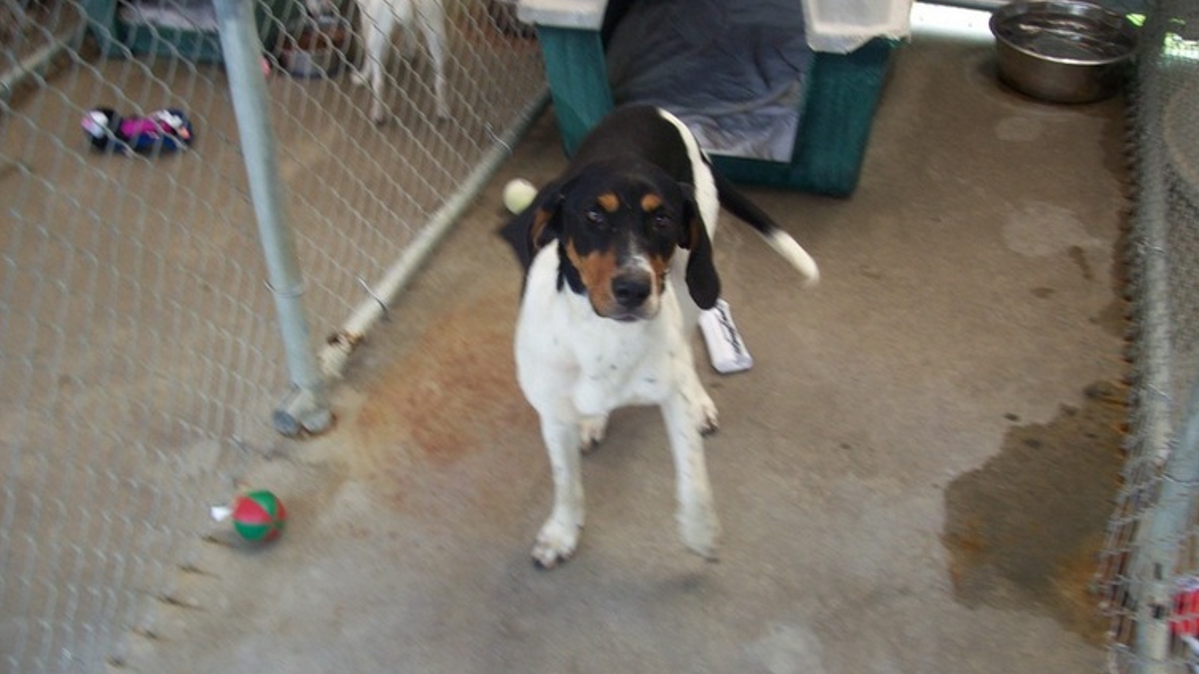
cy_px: 369
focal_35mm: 40
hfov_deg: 50.5
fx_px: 1271
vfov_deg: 29.7
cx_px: 608
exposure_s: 1/96.2
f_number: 2.7
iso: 80
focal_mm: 6
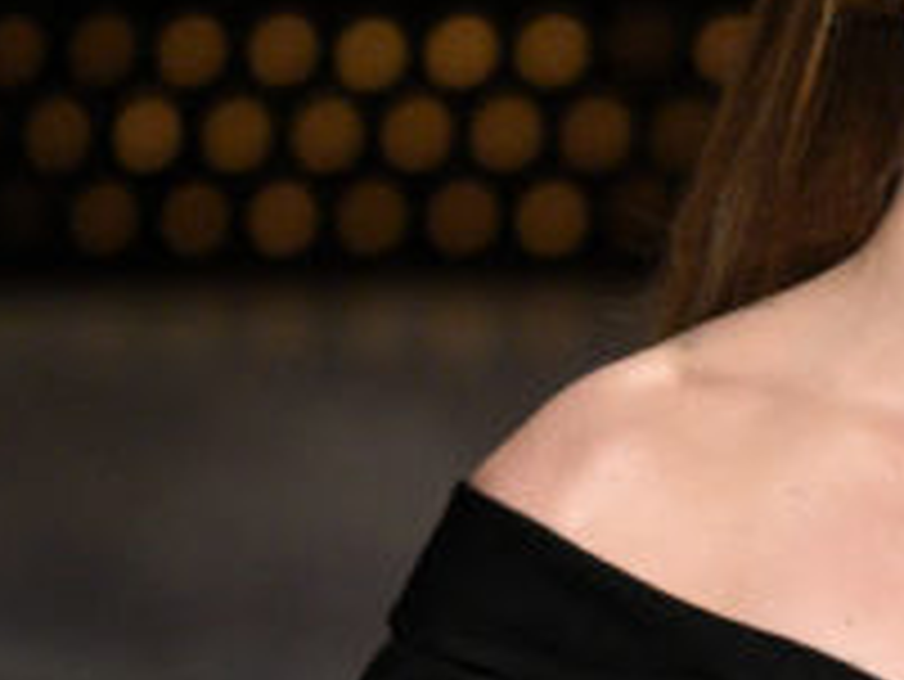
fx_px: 28744
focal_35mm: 1100
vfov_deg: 1.4
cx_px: 1025
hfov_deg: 1.8
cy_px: 626
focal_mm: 300
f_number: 3.2
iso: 4000
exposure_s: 1/320
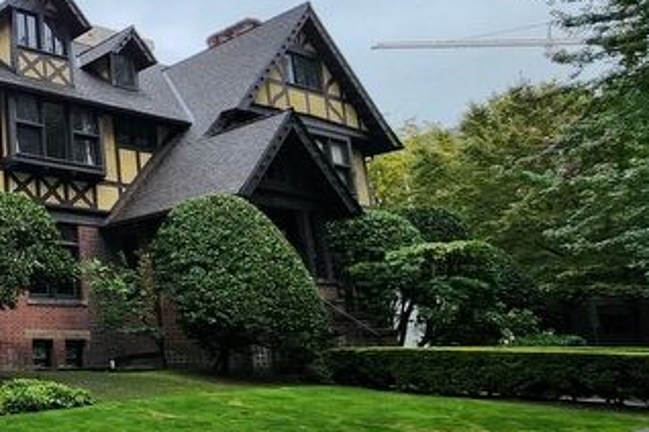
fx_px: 613
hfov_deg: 39.4
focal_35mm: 34
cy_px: 224
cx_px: -139
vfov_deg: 38.9
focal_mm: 2.2
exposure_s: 1/366
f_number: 2.2
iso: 50
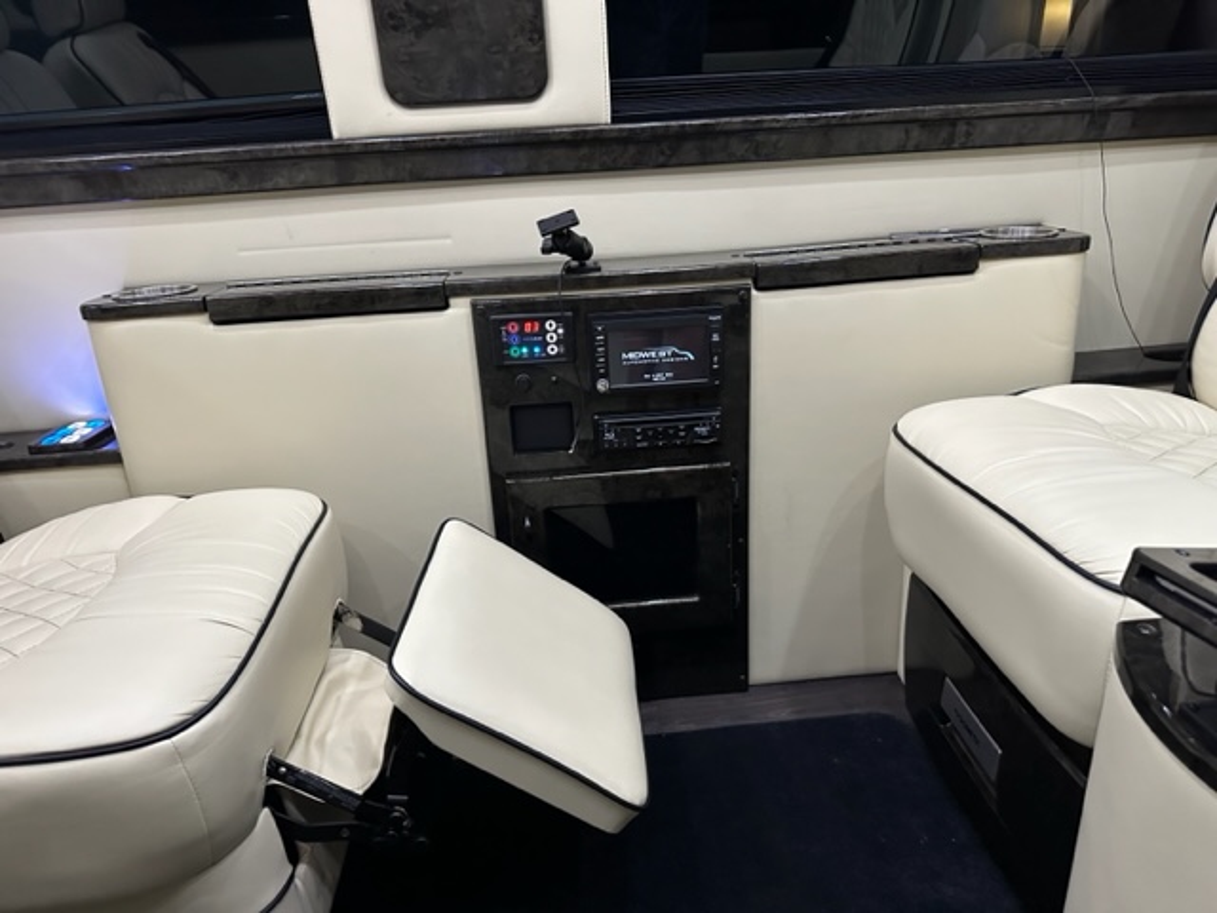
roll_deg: +2.0
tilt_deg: -18.6
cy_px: 456
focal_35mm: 24
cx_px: 608
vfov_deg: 56.8
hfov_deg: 71.6
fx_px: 844
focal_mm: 6.86
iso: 640
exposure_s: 1/60
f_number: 1.78
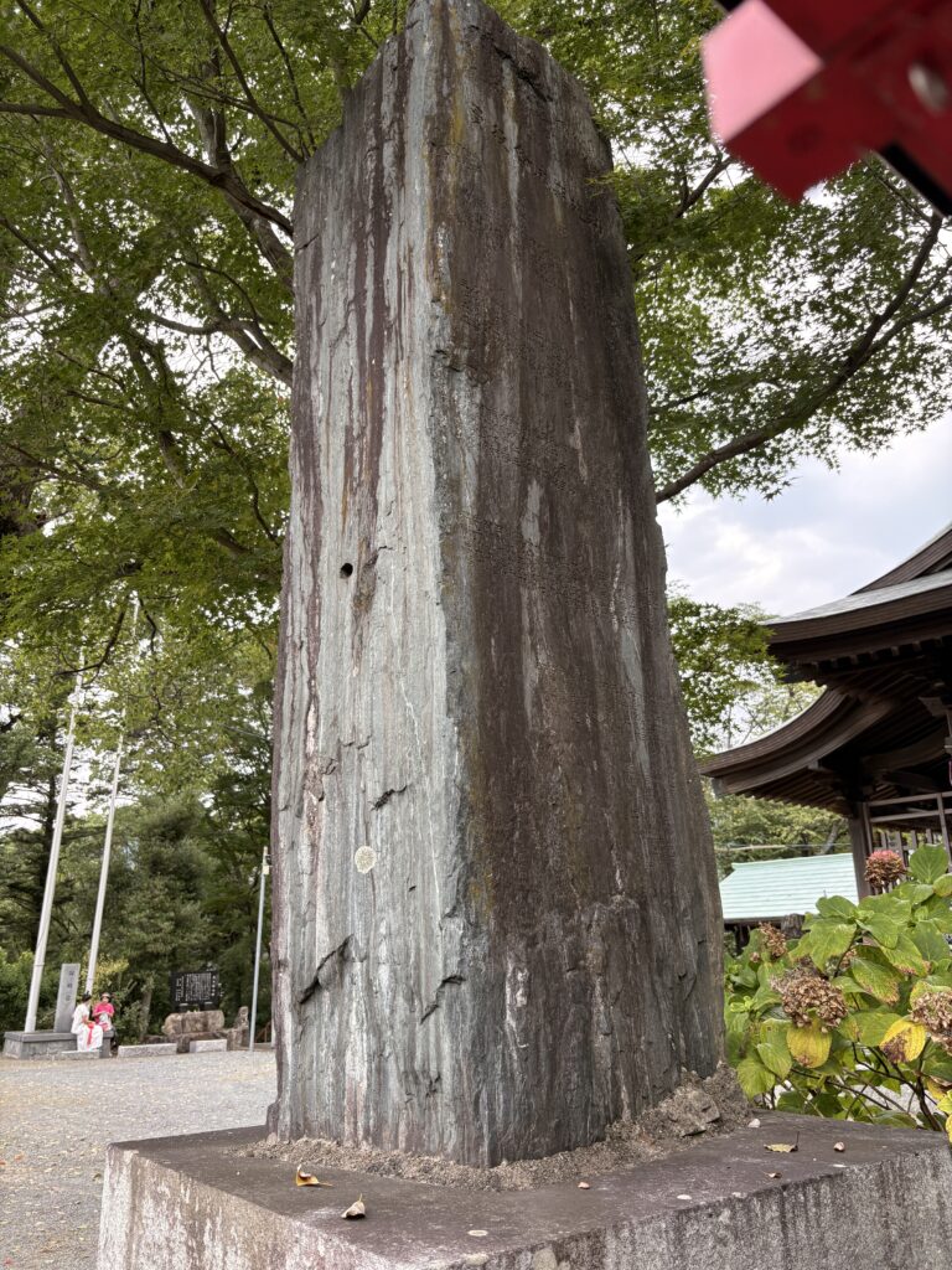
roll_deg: +1.3
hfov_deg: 53.1
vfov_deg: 67.3
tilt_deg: +19.6
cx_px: 476
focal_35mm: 26
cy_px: 635
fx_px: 953
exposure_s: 1/250
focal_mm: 5.96
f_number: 1.6
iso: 64
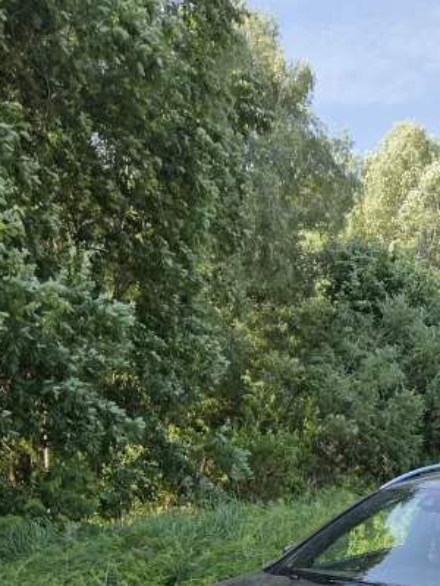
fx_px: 830
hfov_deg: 28.3
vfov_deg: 34.3
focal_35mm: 49
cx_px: 415
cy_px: 623
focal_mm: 5.4
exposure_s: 1/1718
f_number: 1.8
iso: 80
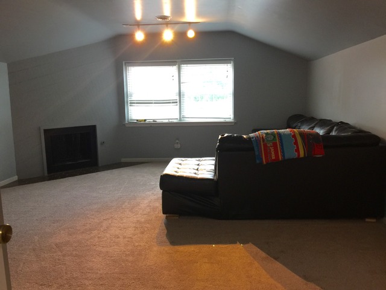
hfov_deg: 61.7
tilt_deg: -7.5
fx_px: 323
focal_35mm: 29
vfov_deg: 48.2
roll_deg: +0.5
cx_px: 193
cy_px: 145
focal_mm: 4.15
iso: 50
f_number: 2.2
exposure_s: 1/15
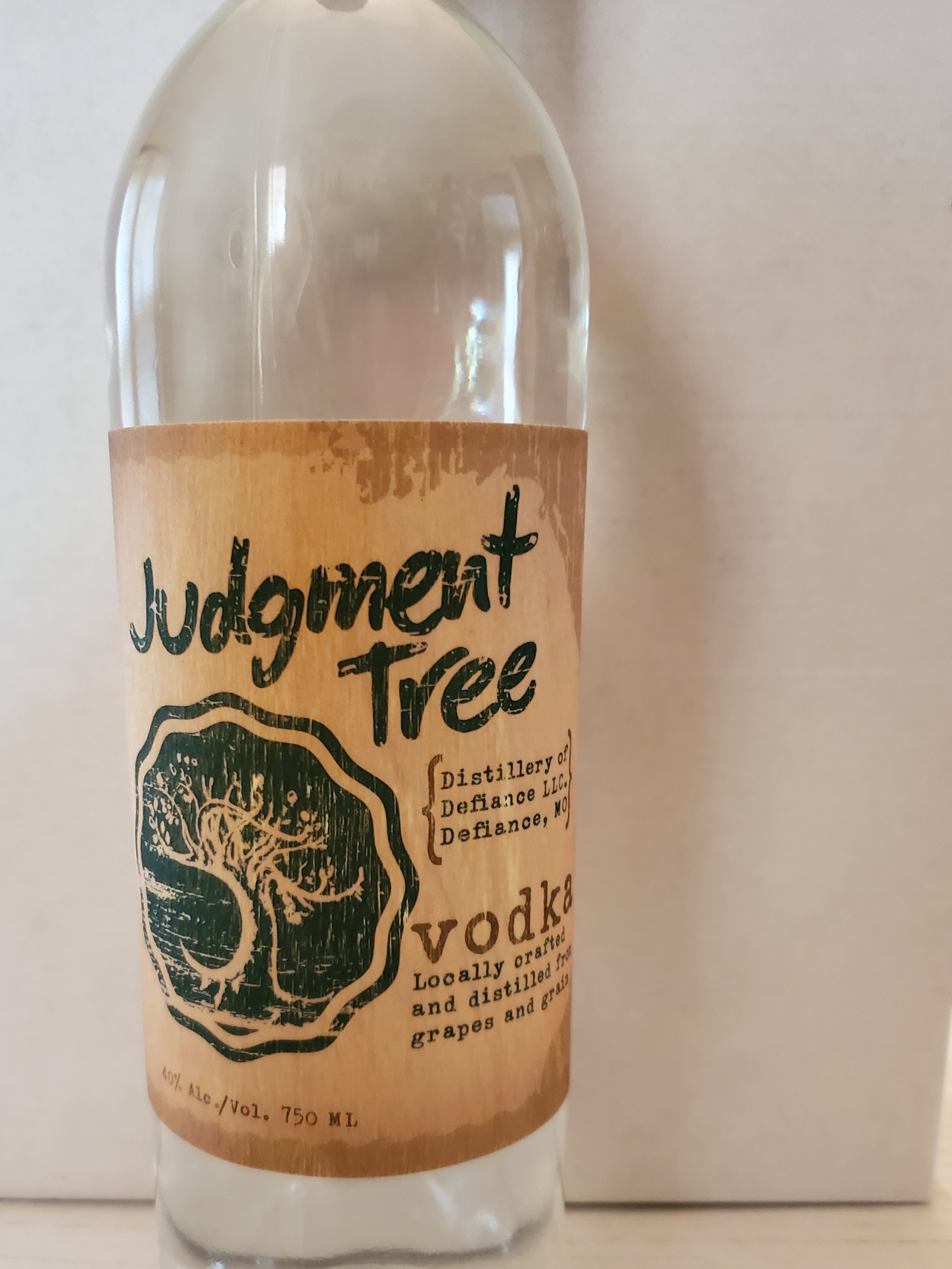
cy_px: 758
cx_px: 398
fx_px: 1173
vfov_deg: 56.4
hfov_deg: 44.0
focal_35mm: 32
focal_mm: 4.3
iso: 400
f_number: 1.5
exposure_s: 1/40
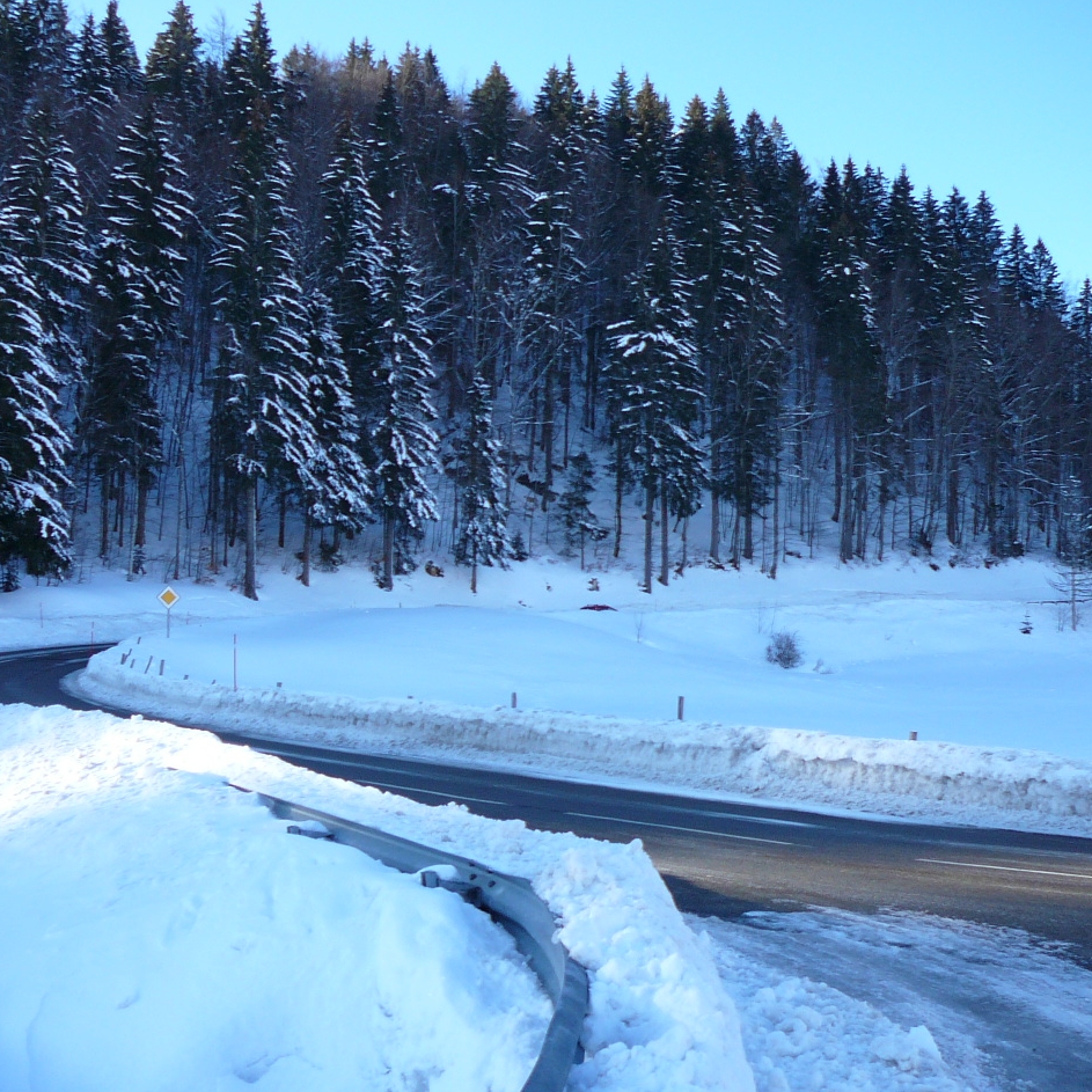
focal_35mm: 42
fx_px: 1499
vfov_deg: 40.0
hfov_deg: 40.0
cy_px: 543
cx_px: 541
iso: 80
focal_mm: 5.2
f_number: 2.8
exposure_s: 1/400
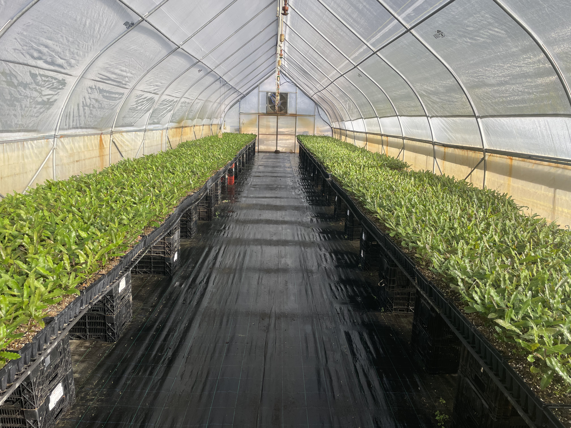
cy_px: 214
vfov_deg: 53.1
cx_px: 286
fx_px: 429
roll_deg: -1.0
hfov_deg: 67.3
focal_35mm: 26
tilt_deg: -10.7
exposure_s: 1/600
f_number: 1.6
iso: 32
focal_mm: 4.2
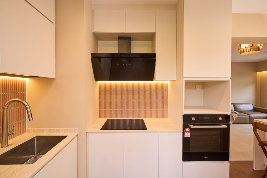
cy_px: 89
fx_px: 119
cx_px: 134
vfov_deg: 73.8
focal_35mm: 16
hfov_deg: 96.7
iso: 125
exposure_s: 1/5
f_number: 9
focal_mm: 16
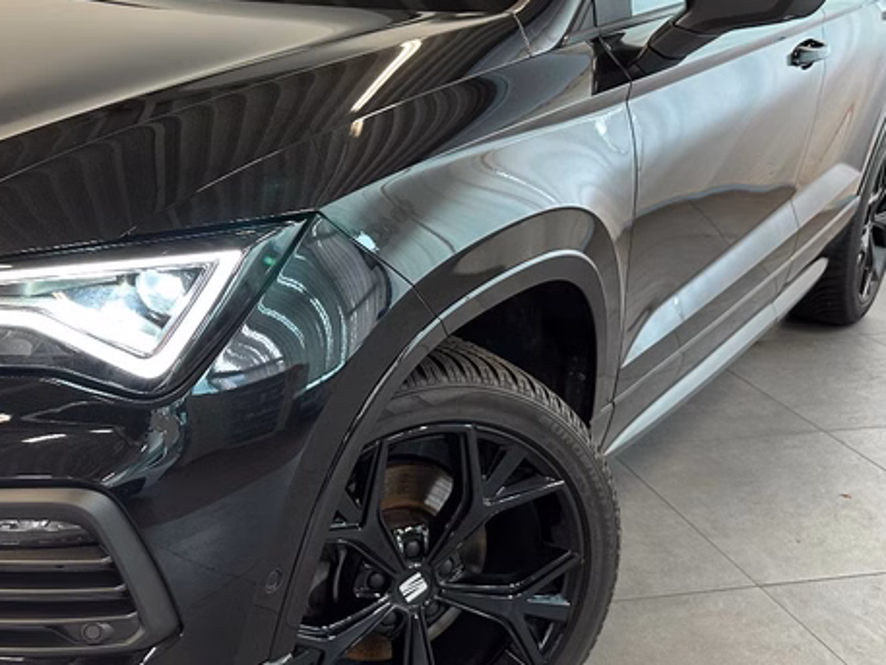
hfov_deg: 43.4
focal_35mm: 42
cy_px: 269
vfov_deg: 34.3
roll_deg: -0.5
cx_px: 223
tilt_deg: -18.6
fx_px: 1075
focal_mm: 6.86
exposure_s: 1/51
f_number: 1.78
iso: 200
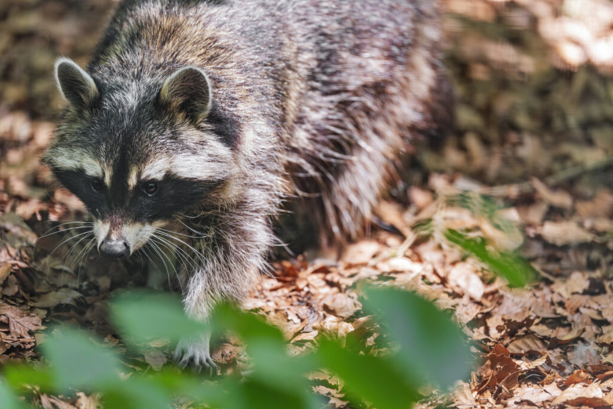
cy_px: 204
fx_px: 5637
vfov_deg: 4.2
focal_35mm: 331
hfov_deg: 6.2
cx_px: 306
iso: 900
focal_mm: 330
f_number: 4
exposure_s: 1/500
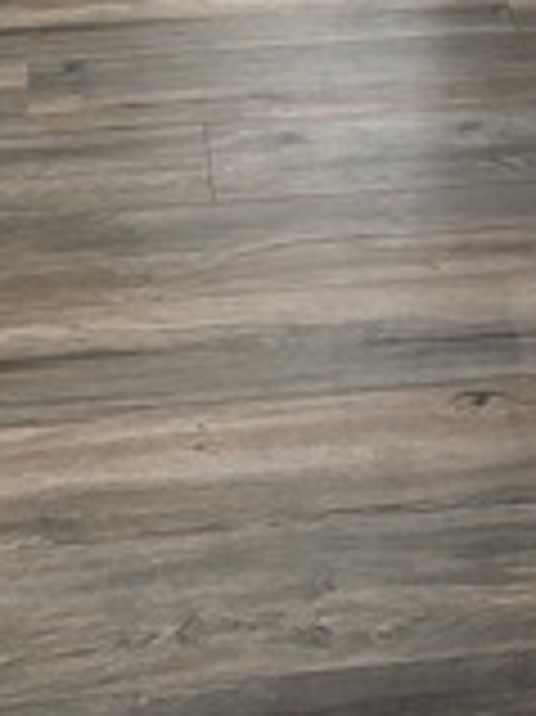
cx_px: 428
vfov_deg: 15.4
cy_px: -597
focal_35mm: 109
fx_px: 2253
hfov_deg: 13.5
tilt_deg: -8.7
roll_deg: -1.0
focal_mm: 5.96
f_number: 1.6
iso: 160
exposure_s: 1/60
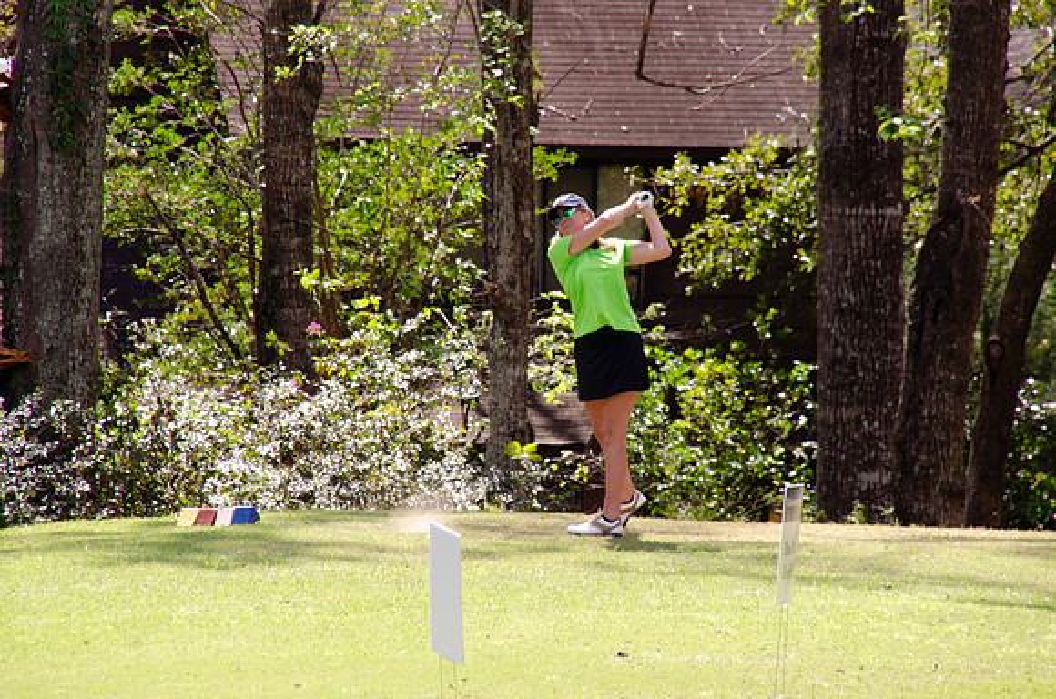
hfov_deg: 4.6
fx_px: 13171
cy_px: 350
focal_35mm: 450
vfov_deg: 3.0
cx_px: 528
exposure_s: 1/100
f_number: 13
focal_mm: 300
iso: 400
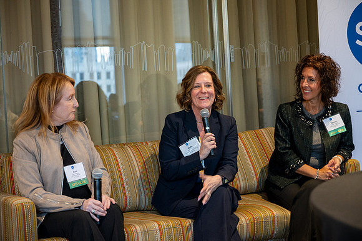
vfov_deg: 21.9
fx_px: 623
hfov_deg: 32.4
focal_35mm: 62
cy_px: 120
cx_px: 181
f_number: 4
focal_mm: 62
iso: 1600
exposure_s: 1/50
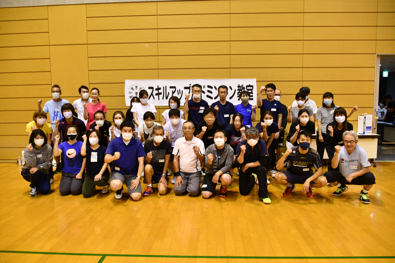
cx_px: 198
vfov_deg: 47.9
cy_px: 132
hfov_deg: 67.4
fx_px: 296
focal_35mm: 27
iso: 1100
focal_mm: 18
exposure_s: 1/125
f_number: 3.5
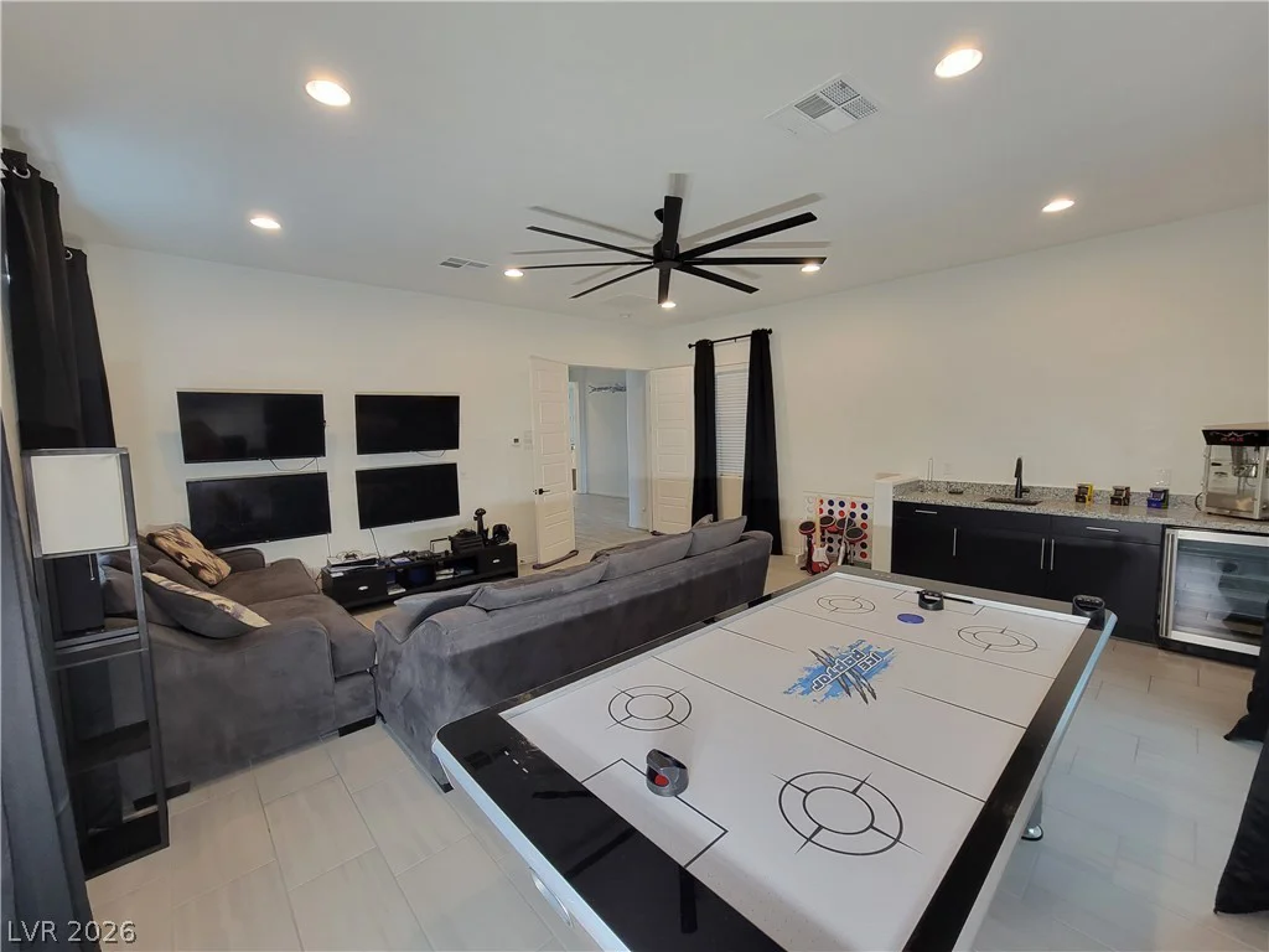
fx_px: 477
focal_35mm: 13
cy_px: 476
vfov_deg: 89.9
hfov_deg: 106.2
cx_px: 634
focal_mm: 2.2
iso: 250
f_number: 2.2
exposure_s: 1/60
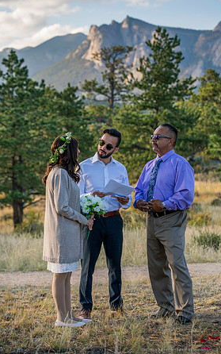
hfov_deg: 18.1
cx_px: 117
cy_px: 177
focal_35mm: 72
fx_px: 693
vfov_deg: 28.6
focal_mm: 70
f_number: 3.5
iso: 125
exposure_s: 1/400
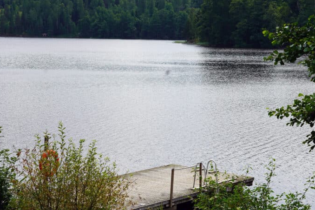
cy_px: 84
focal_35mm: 80
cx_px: 150
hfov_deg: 25.4
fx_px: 700
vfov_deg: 17.0
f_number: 10
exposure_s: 1/250
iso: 100
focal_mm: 53
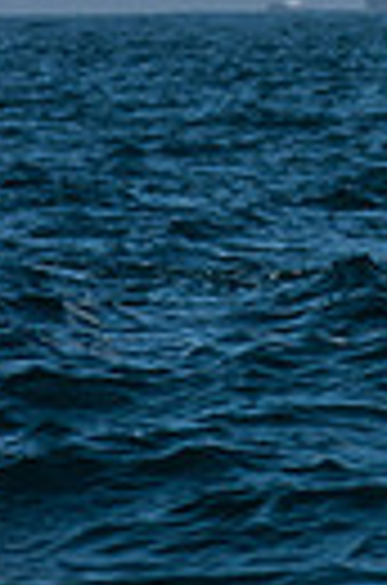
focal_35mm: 703
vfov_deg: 2.9
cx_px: 644
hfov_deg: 1.9
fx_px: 11396
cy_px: -396
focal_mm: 135
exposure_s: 1/2000
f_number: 9
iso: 400
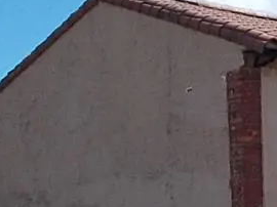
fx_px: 1495
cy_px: 257
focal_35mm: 187
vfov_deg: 7.8
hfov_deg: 10.3
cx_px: 384
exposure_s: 1/200
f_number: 8.6
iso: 80
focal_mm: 5.3
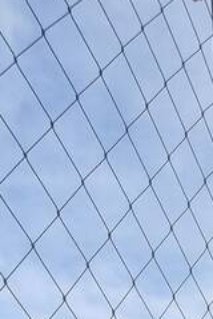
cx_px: 71
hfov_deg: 22.2
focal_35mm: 61
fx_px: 540
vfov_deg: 18.8
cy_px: 650
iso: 50
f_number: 2.2
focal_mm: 2.2
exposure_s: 1/1924
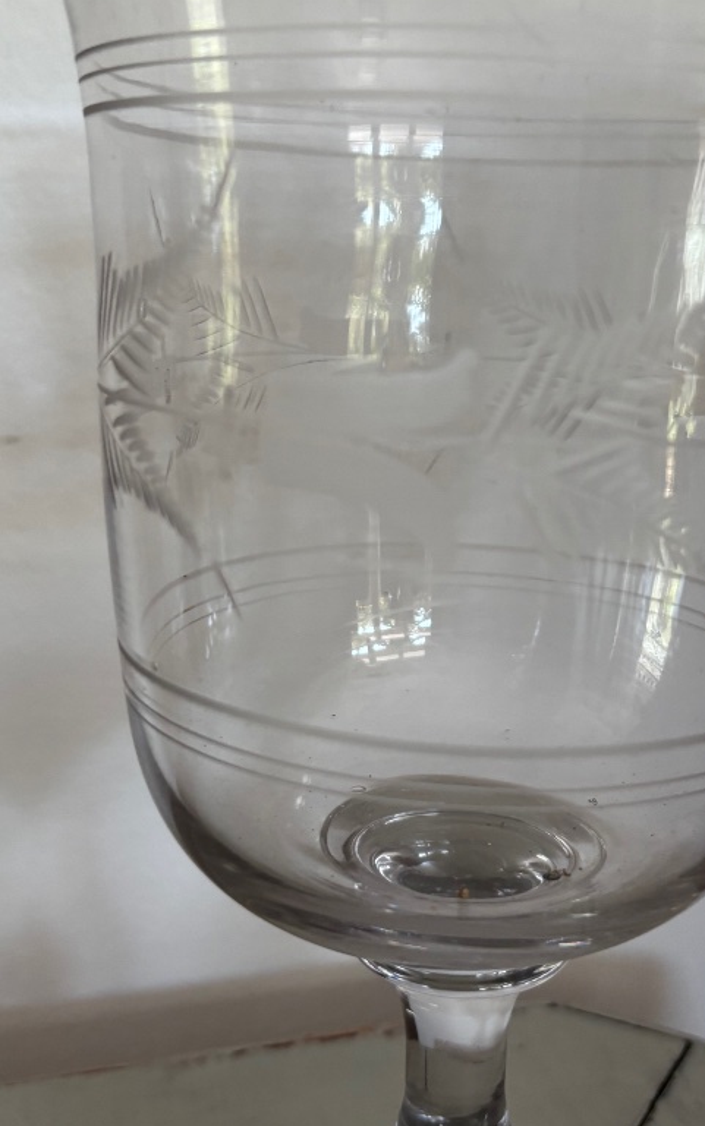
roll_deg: -0.7
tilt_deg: -11.7
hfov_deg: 29.8
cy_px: 499
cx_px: 402
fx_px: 1321
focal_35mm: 43
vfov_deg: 46.1
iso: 125
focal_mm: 5.96
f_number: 1.6
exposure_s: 1/103
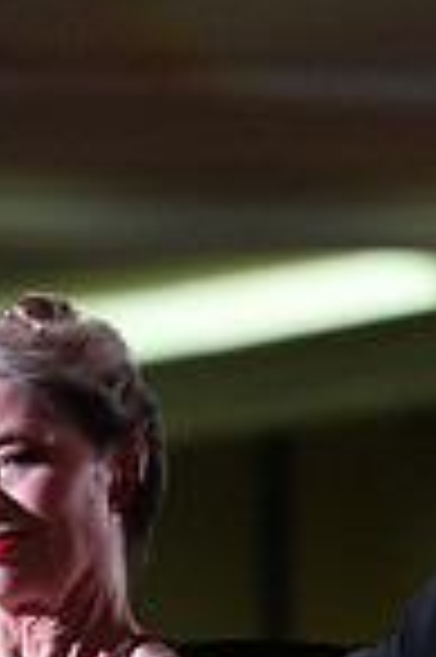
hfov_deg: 1.7
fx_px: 14458
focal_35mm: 794
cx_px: 169
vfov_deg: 2.6
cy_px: 1256
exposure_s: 1/400
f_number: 5
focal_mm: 200
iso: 6400
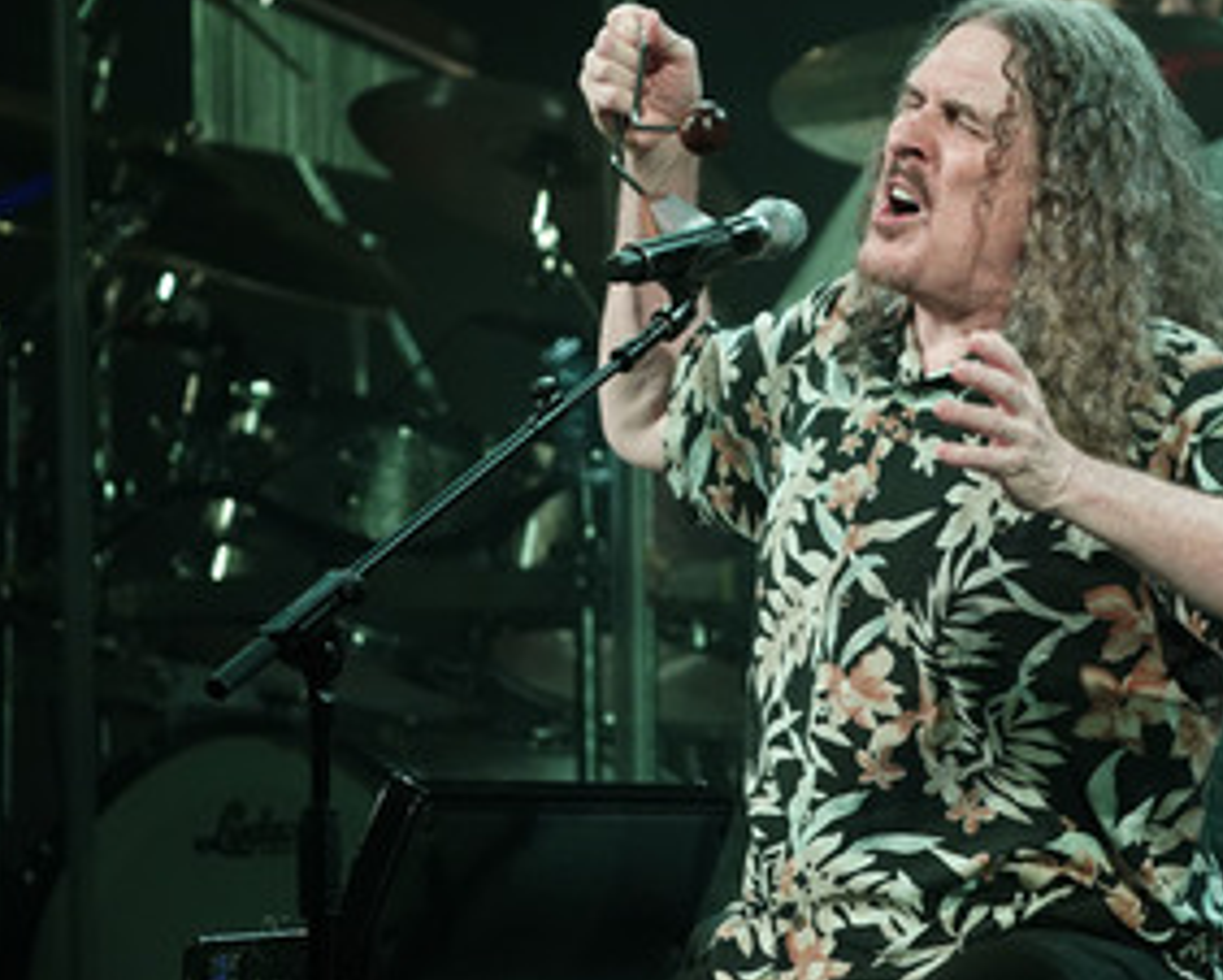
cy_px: 529
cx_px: 926
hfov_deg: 3.9
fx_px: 18183
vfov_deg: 3.1
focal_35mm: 502
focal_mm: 335
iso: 3200
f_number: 6.3
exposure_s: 1/500
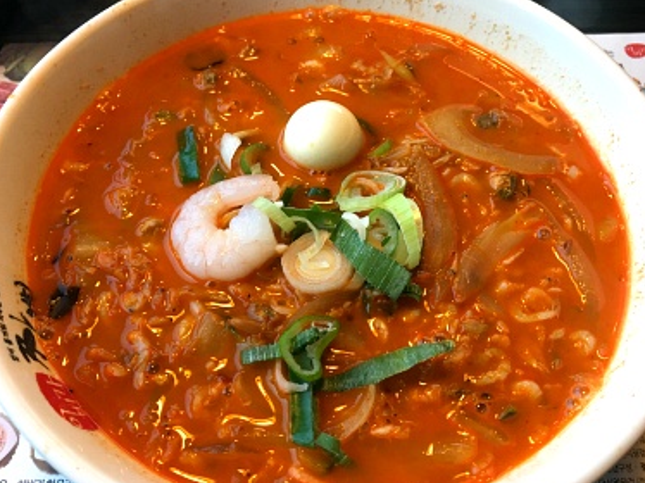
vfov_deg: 45.4
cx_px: 310
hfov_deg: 58.4
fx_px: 577
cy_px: 242
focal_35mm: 31
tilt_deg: -58.2
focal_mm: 4.15
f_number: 2.2
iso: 32
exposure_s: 1/30
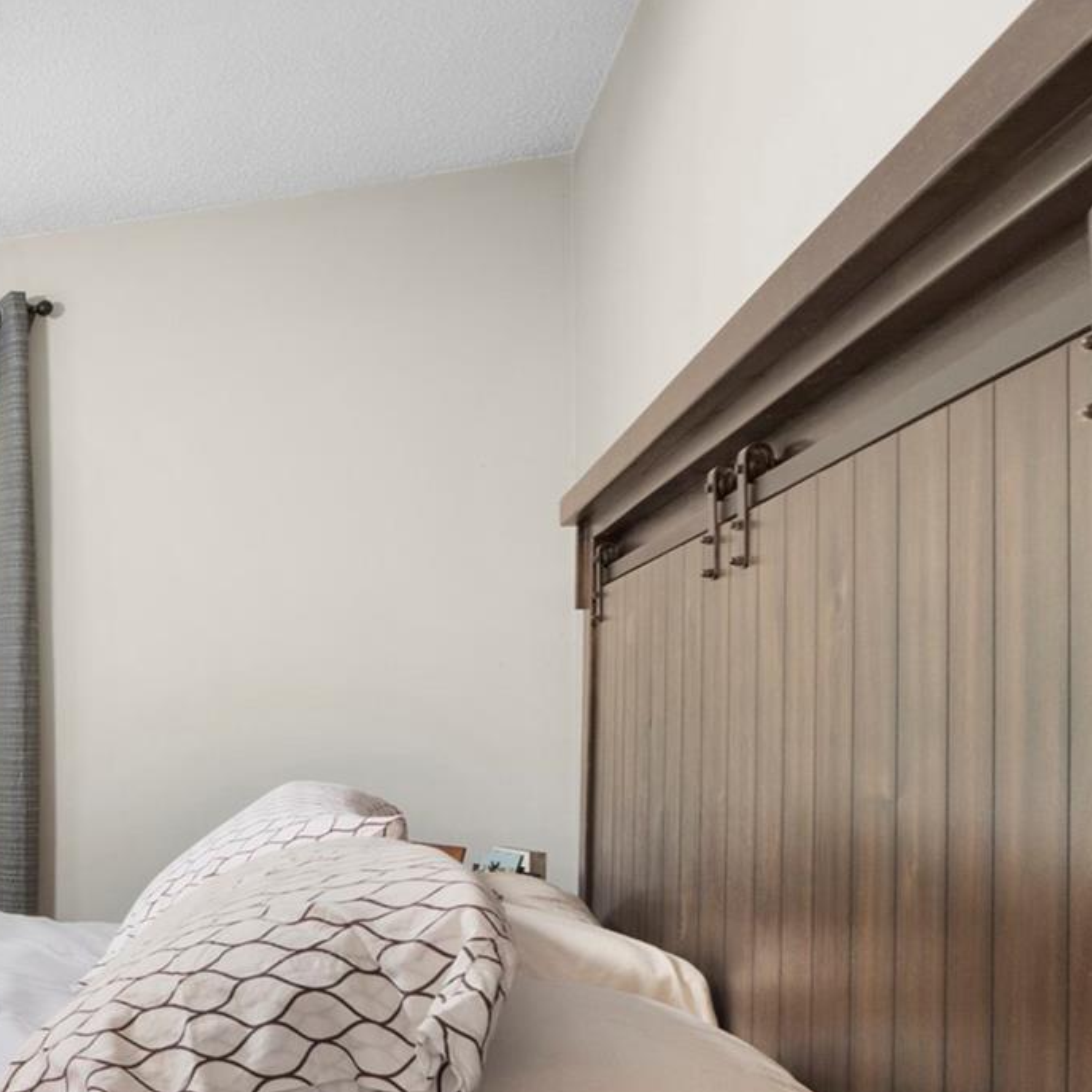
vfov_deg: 41.4
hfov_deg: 28.7
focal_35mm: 40
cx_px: -505
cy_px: 726
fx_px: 1424
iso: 250
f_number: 8
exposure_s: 3.2
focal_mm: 10.5
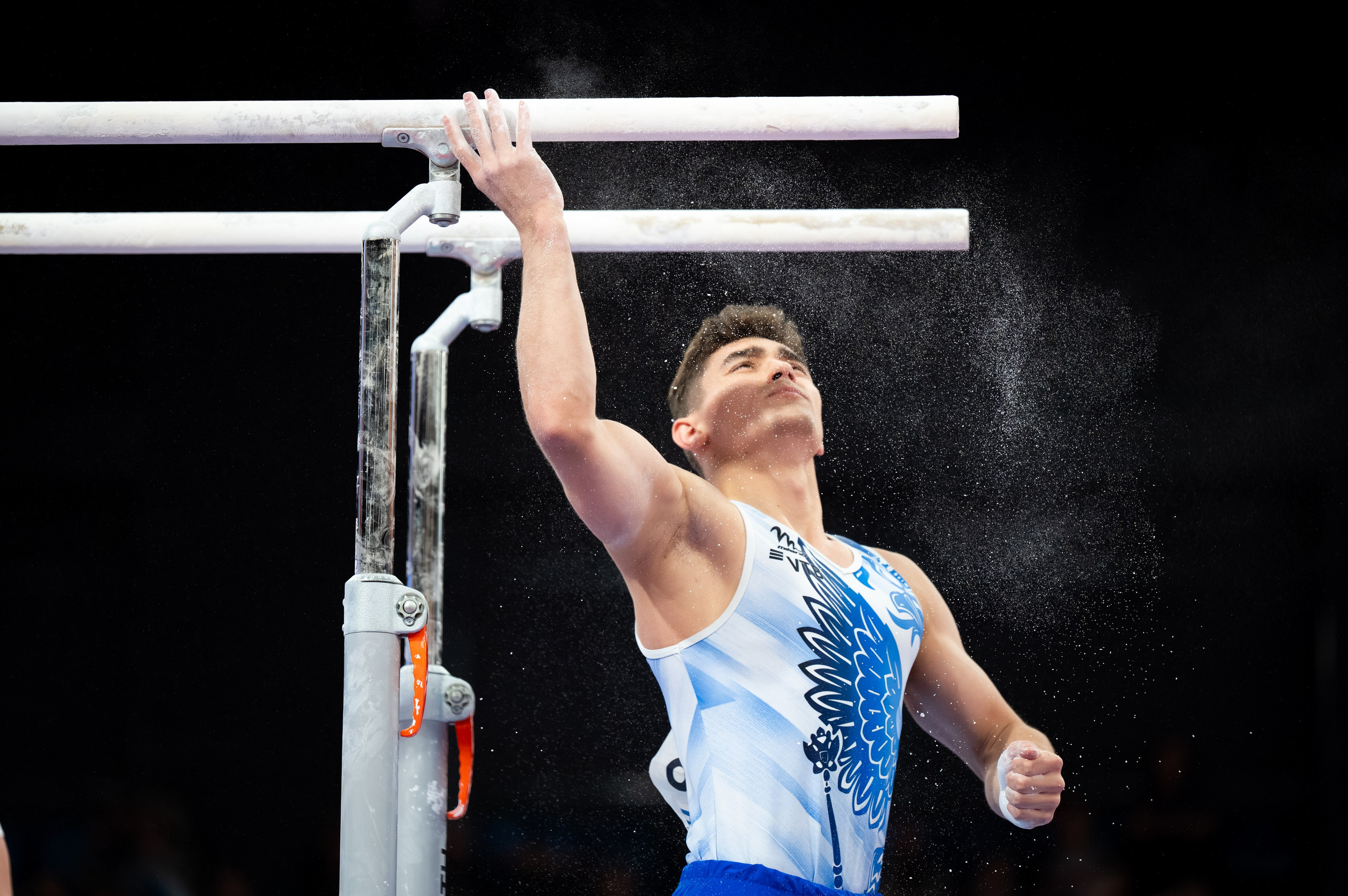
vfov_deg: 7.0
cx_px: 674
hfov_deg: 10.5
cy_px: 448
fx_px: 7334
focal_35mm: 196
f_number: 2.8
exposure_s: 1/1600
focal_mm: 195
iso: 3200
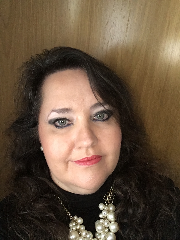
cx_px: 90
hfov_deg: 45.4
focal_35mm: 31
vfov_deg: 58.4
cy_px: 120
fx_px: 215
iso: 400
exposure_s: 1/20
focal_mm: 2.15
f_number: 2.4
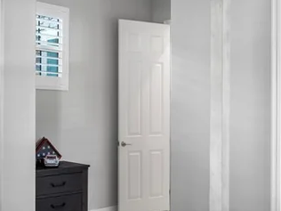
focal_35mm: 53
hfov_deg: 35.9
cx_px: 98
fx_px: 430
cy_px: 111
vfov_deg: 27.5
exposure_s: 3.2
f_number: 8
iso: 400
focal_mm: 17
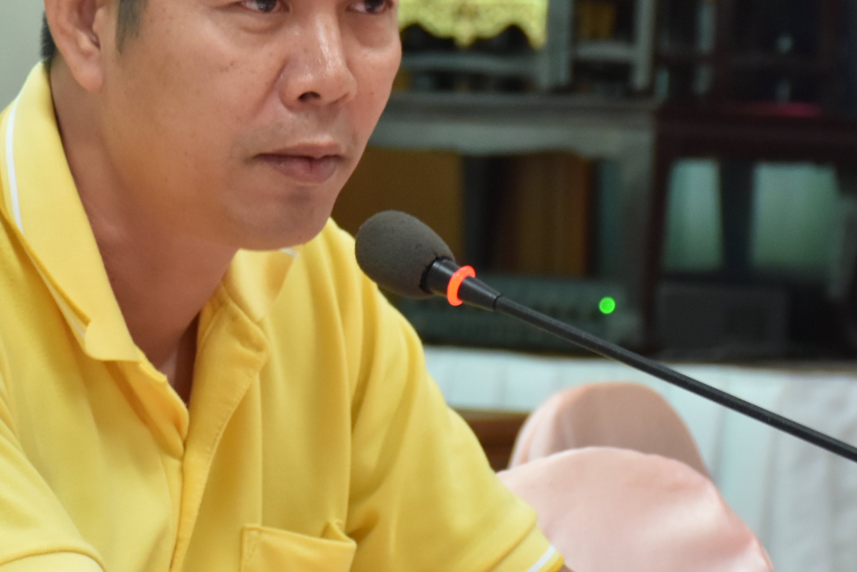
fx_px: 5642
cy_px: 140
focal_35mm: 237
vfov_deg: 5.8
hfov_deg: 8.7
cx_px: 268
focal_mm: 62
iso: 800
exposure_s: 1/50
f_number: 5
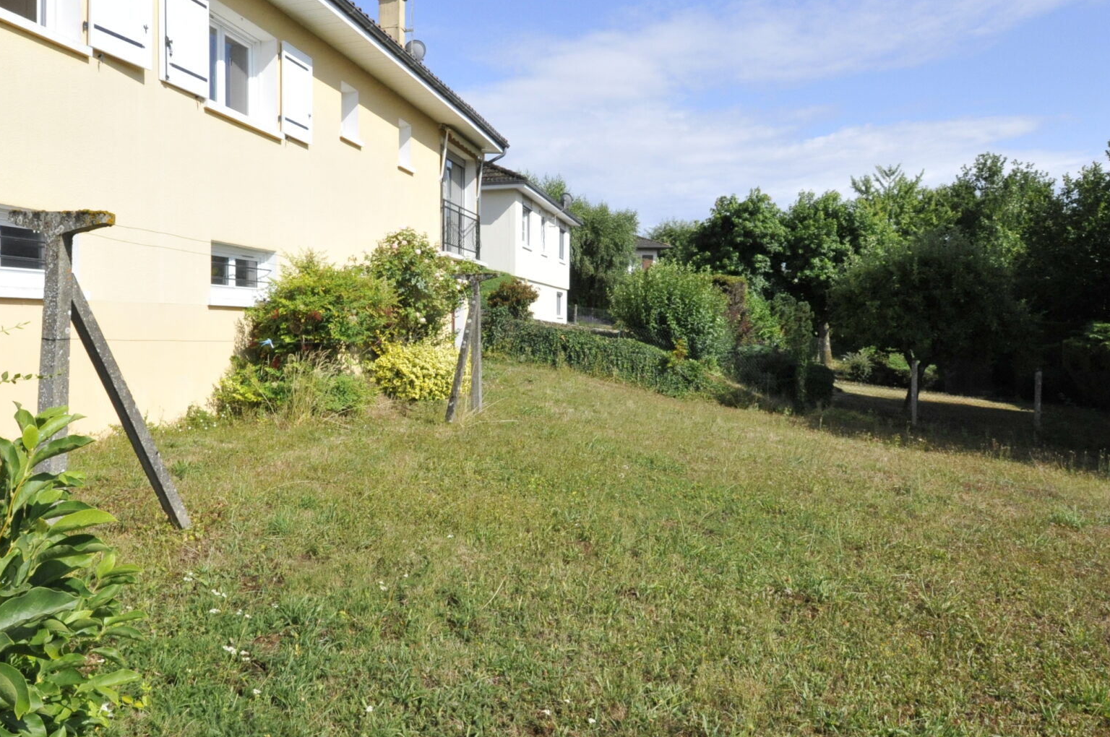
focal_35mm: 25
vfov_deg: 51.1
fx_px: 770
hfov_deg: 70.6
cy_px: 350
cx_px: 430
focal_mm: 10
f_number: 13
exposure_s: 1/640
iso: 800
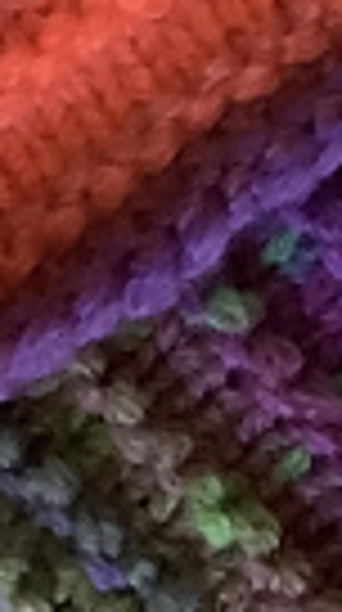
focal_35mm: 159
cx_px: 126
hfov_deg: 7.6
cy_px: -536
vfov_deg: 12.3
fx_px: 2576
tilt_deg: -87.9
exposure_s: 1/50
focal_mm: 3.3
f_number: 2.4
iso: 320
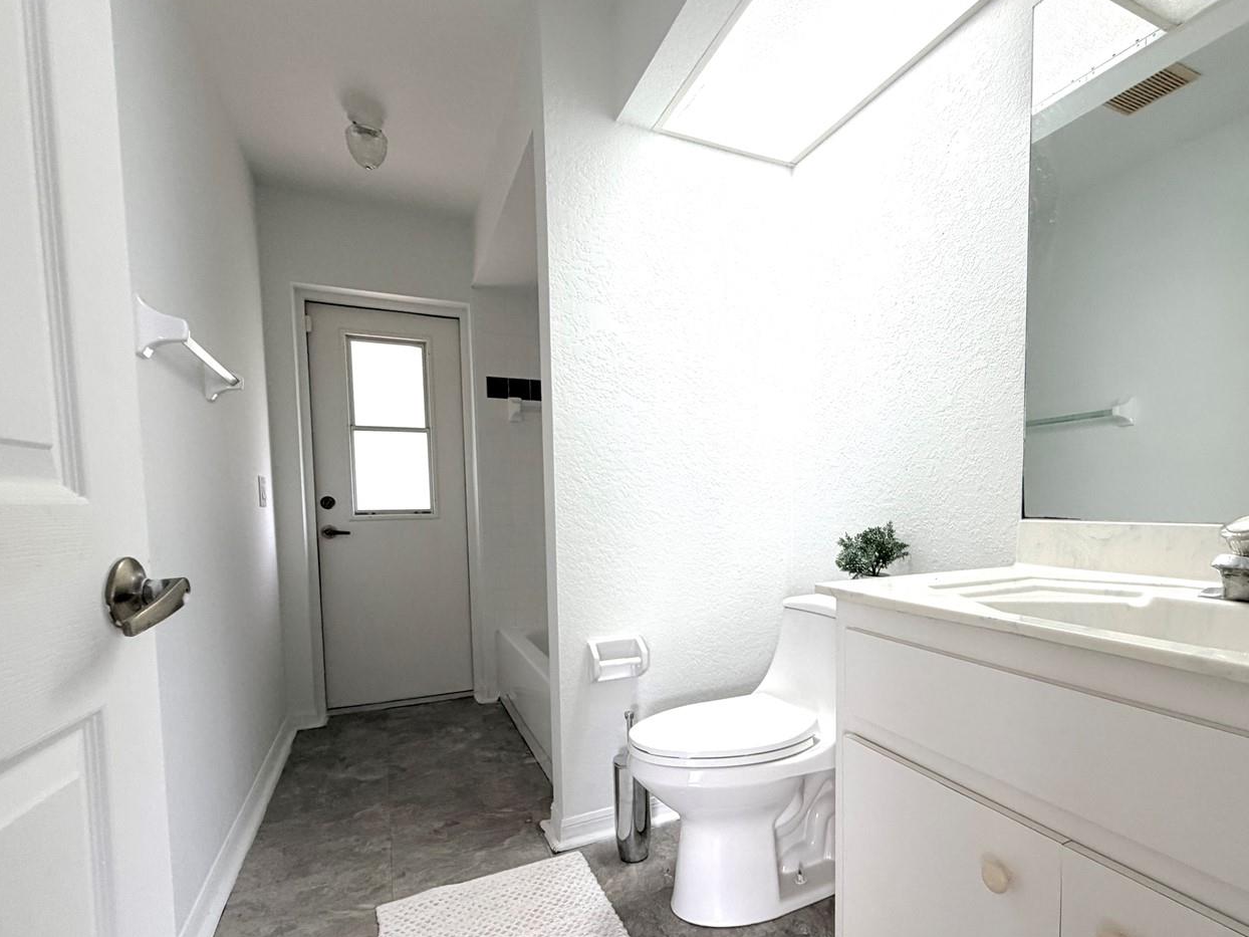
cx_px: 719
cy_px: 546
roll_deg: +1.4
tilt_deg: -3.7
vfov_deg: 71.1
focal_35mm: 18
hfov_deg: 87.1
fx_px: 649
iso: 200
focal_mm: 2.22
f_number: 2.2
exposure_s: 1/60
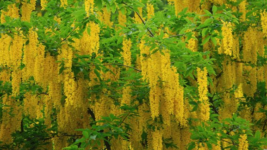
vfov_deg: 6.5
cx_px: 152
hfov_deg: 11.4
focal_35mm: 188
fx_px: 1331
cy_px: 46
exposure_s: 1/200
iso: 100
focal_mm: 92
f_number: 4.5
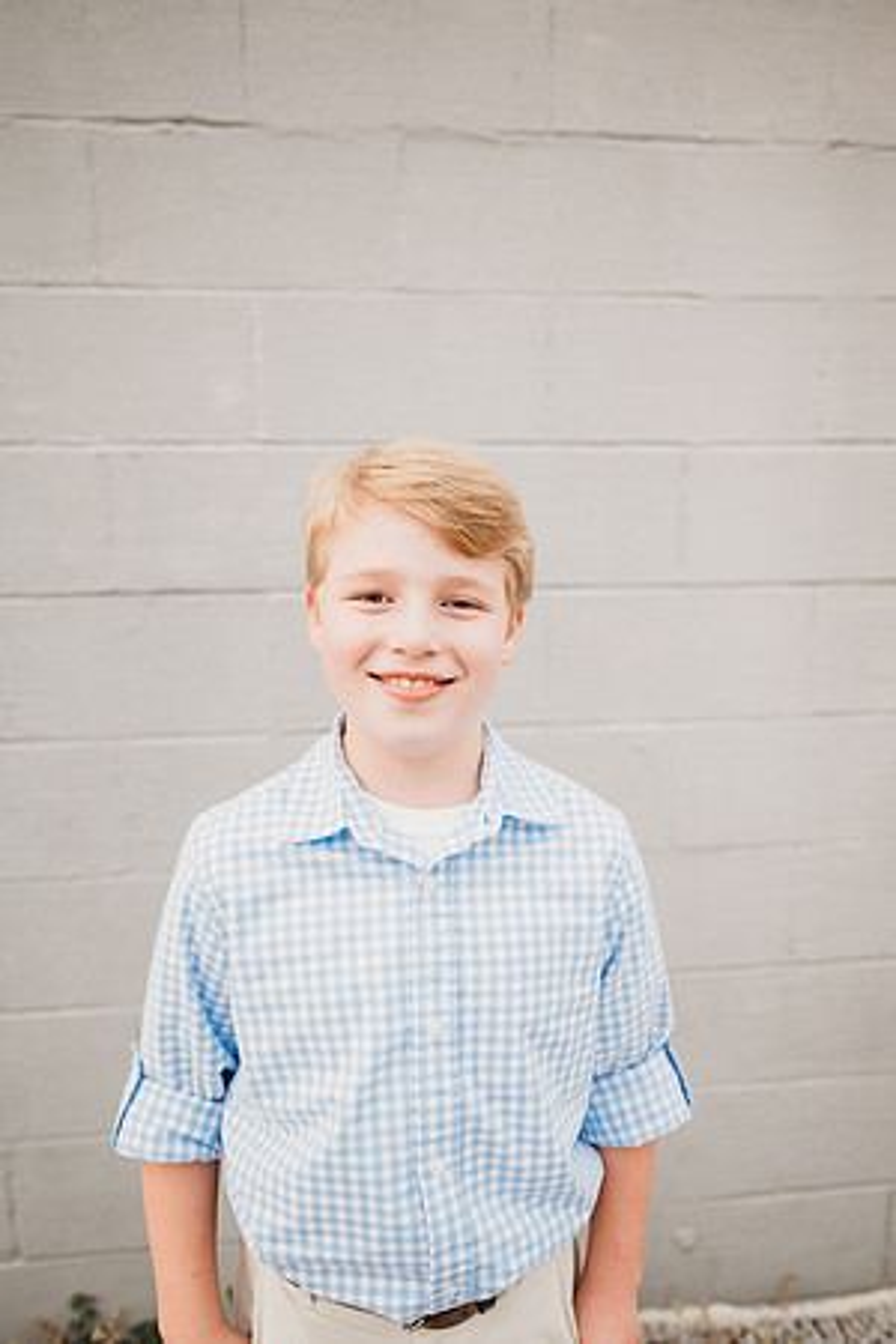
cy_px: 672
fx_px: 896
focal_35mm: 24
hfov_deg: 53.1
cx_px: 448
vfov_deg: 73.7
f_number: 2.5
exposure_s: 1/250
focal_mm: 24
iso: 320
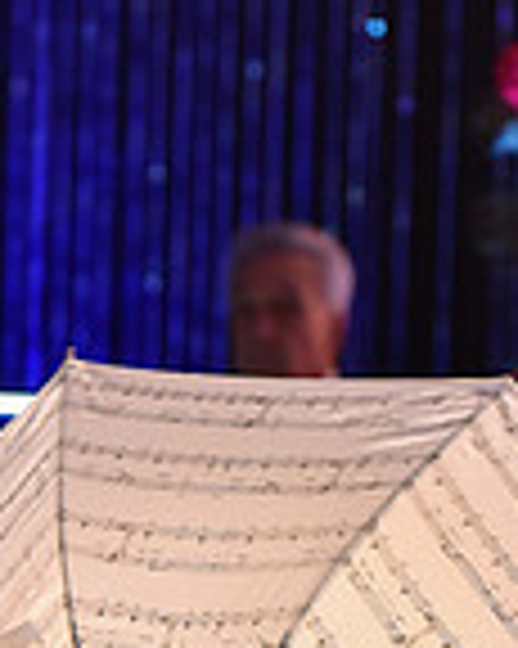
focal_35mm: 624
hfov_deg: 2.5
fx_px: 11971
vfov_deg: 3.1
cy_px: 1120
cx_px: 363
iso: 2000
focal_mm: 165
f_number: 4.5
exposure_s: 1/250
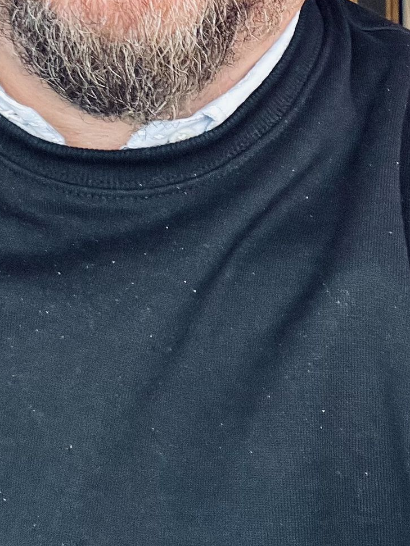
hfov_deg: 18.6
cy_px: -84
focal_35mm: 79
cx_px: 145
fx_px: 1248
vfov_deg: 23.0
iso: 100
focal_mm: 2.71
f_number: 2.2
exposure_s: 1/60
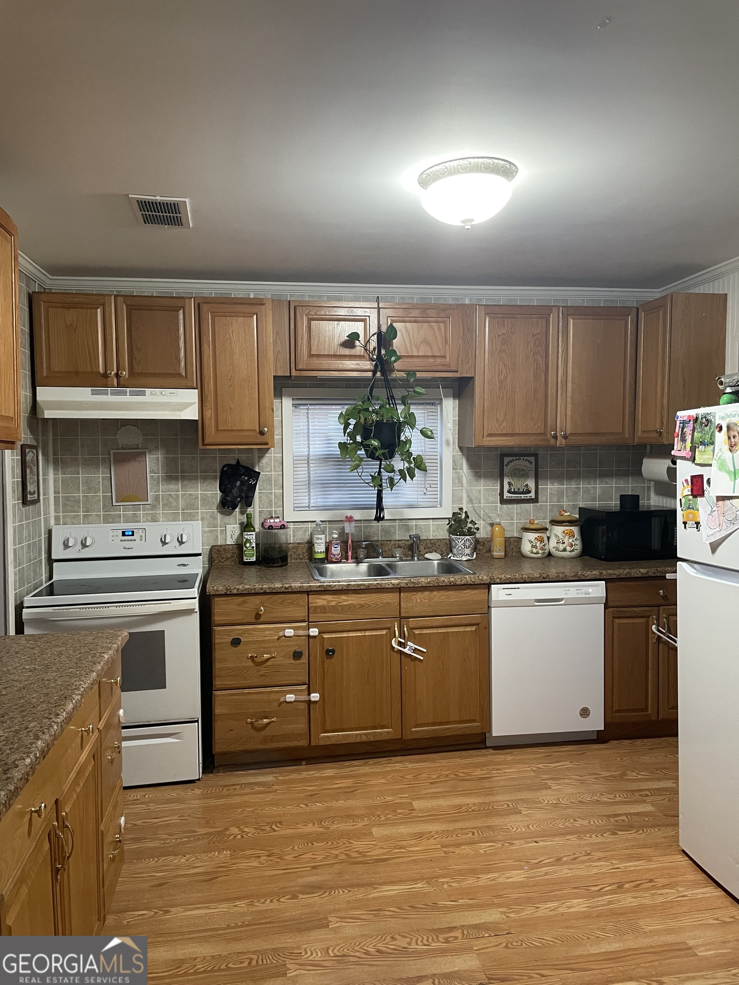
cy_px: 492
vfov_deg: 67.3
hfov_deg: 53.1
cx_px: 370
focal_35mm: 26
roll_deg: +0.4
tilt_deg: -2.4
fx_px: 740
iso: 400
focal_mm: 4.2
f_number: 1.6
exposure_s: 1/40
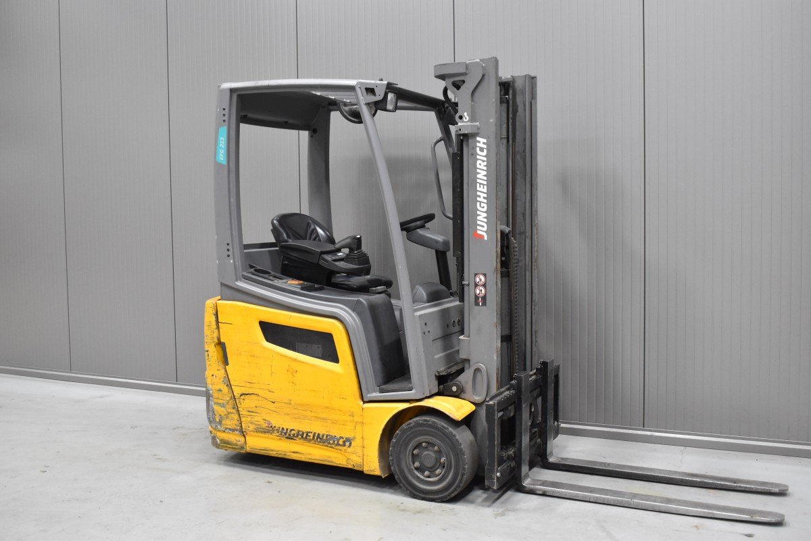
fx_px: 811
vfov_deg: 36.9
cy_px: 270
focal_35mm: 36
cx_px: 406
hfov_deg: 53.1
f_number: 5
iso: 1600
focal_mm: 24
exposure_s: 1/40
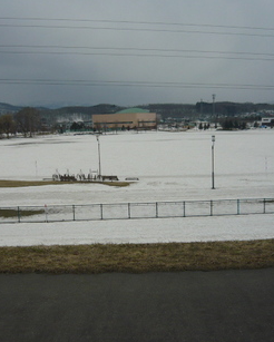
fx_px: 446
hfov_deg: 34.2
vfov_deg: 42.0
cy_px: 172
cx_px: 131
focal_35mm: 44
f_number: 8
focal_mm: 5.5
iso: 100
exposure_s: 1/250
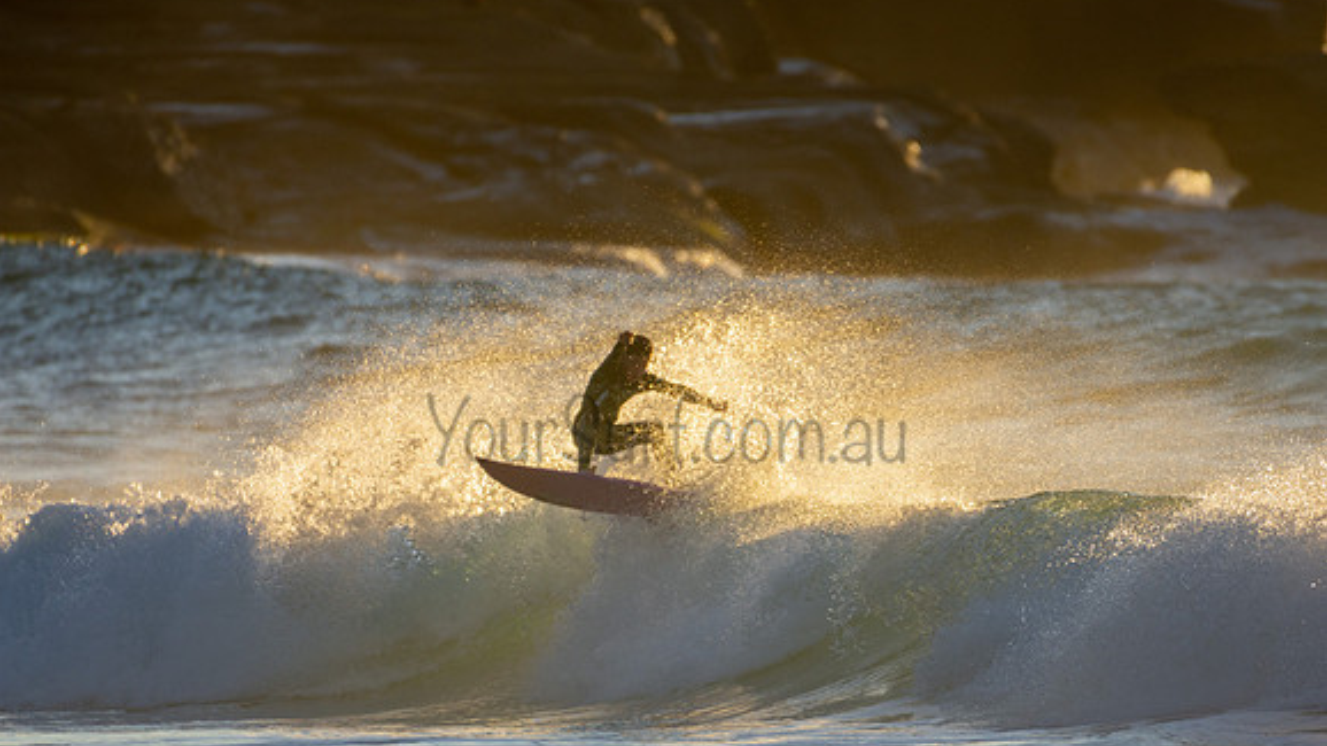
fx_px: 27760
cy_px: 410
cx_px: 664
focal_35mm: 789
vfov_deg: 1.5
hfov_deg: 2.7
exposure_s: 1/1250
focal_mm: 500
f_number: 5.6
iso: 200
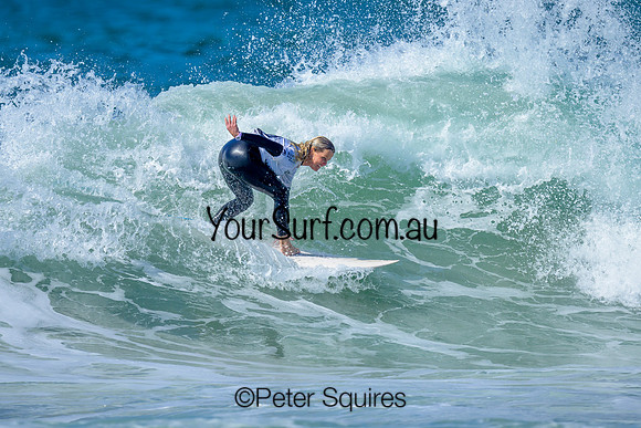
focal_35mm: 1098
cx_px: 218
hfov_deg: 1.9
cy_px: 192
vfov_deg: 1.3
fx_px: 19557
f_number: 6.3
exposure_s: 1/2000
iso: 200
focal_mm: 800
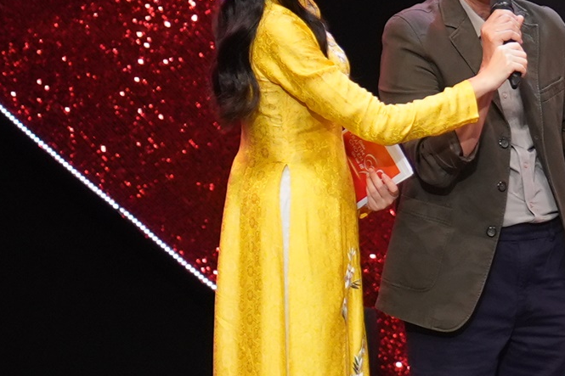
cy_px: 64
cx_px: 705
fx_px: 7437
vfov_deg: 2.9
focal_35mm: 474
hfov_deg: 4.3
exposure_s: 1/160
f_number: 2.8
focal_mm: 70
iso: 640
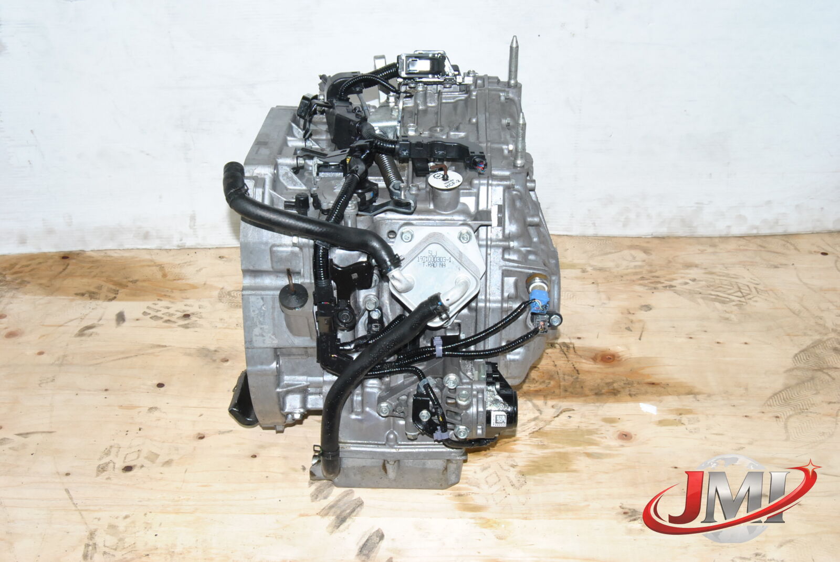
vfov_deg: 29.9
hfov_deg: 43.6
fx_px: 1051
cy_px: 281
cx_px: 420
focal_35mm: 45
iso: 800
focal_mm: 30
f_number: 13
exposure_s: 1/200
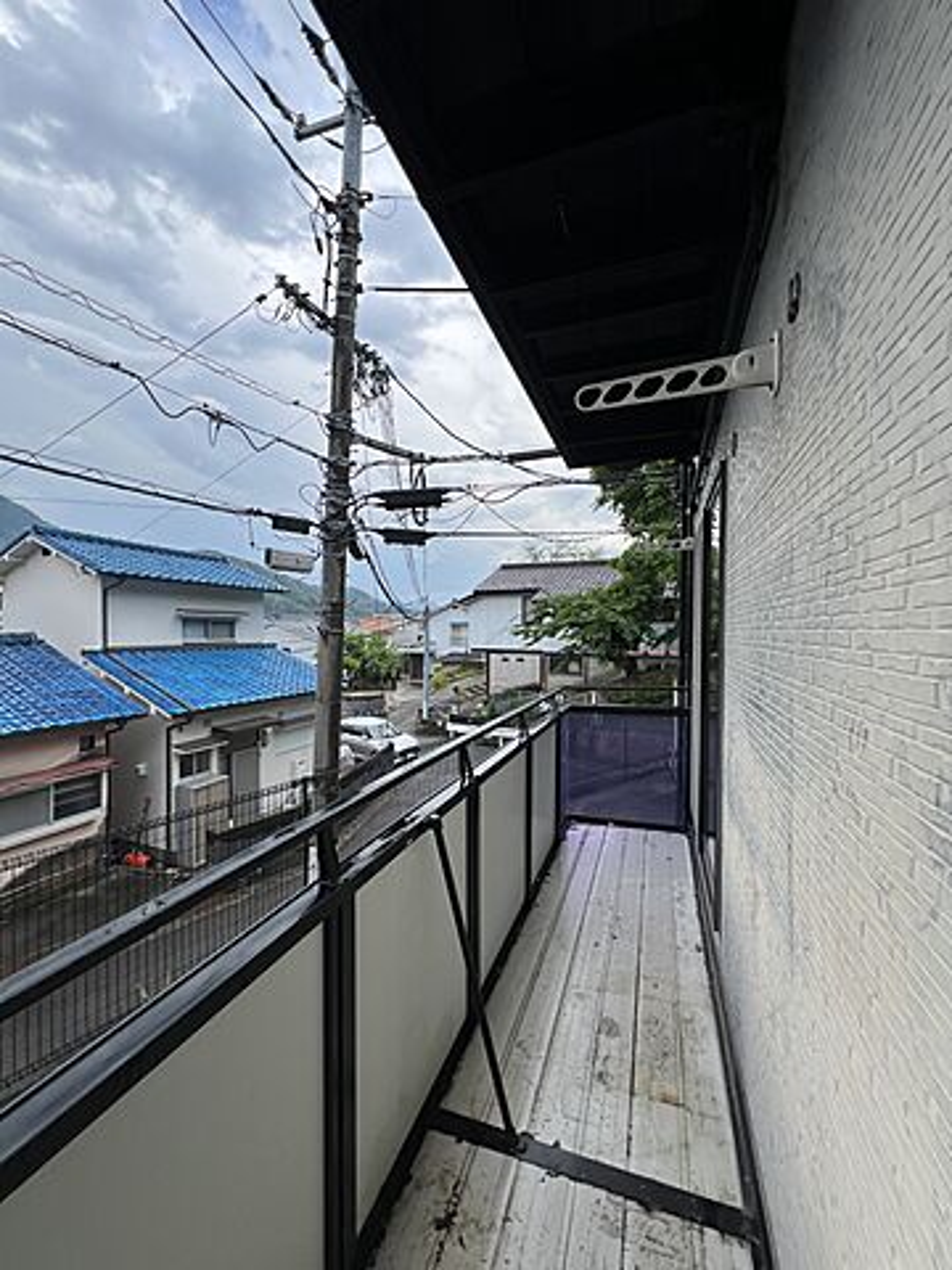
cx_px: 476
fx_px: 477
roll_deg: -1.0
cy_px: 635
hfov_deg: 89.9
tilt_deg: -0.4
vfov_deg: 106.2
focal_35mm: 13
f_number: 1.8
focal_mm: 1.57
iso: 32
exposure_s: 1/504
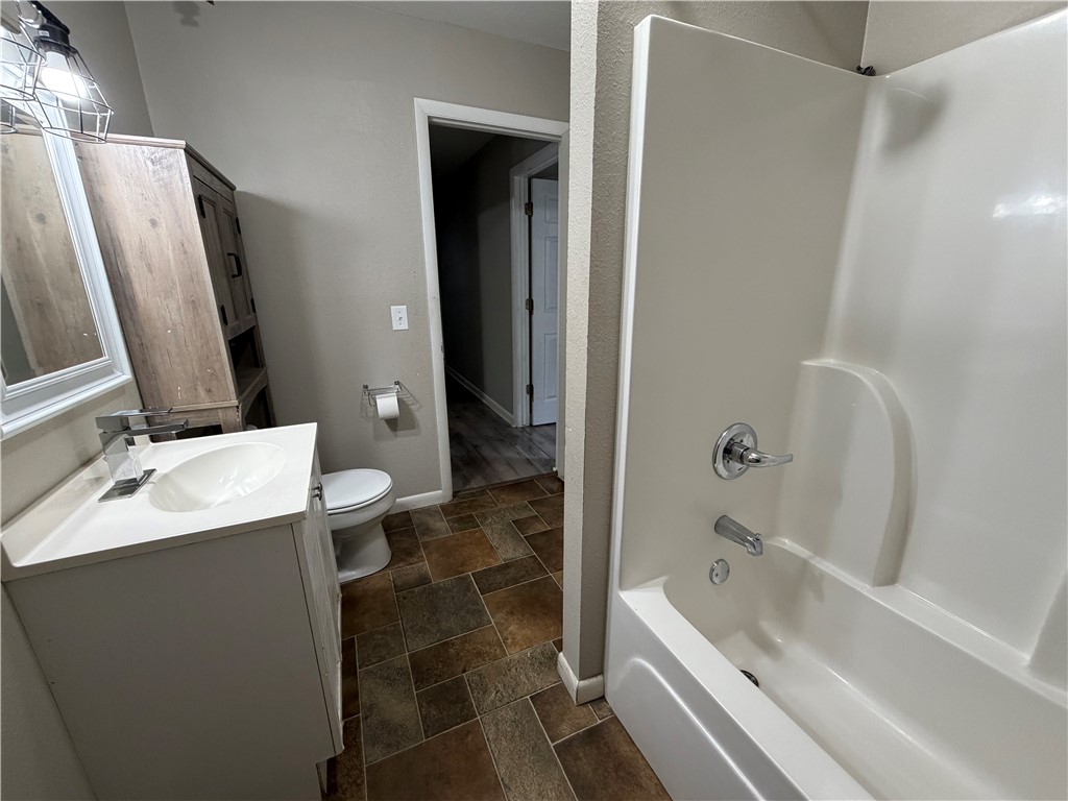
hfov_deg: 102.1
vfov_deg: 85.7
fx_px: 432
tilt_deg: -15.6
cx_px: 534
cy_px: 400
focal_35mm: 14
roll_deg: +1.9
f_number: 2.2
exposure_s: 1/120
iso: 320
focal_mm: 2.22
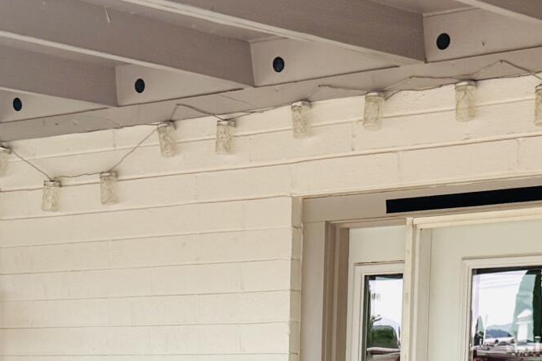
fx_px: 1686
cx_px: 155
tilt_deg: -4.5
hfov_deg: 18.2
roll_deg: -1.2
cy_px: 538
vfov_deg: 11.7
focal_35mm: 112
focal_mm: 6.76
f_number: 1.78
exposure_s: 1/1292
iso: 100
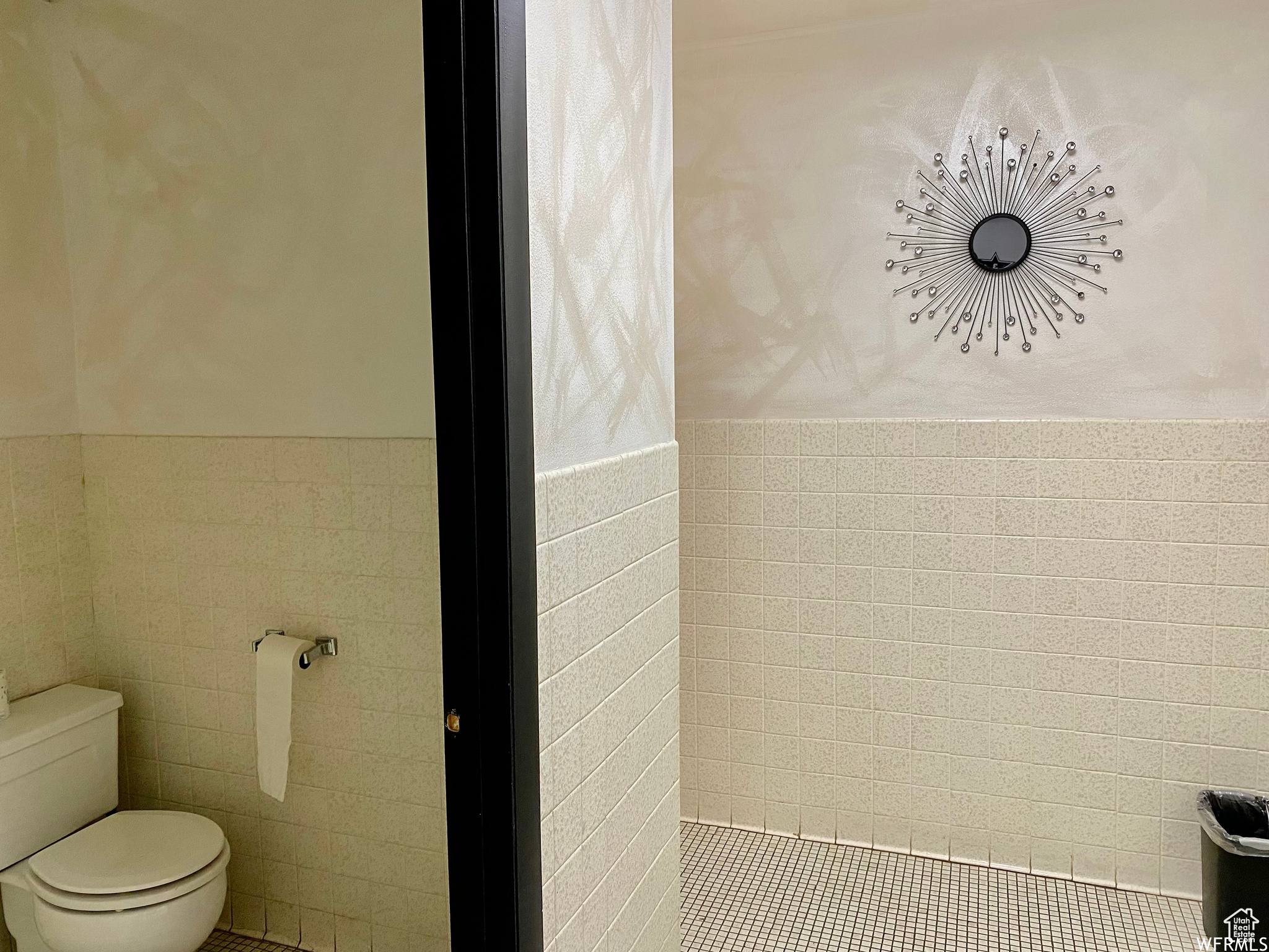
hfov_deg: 67.3
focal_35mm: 26
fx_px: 953
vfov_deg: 53.1
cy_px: 476
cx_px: 634
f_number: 1.8
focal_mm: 4.25
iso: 80
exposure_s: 1/55
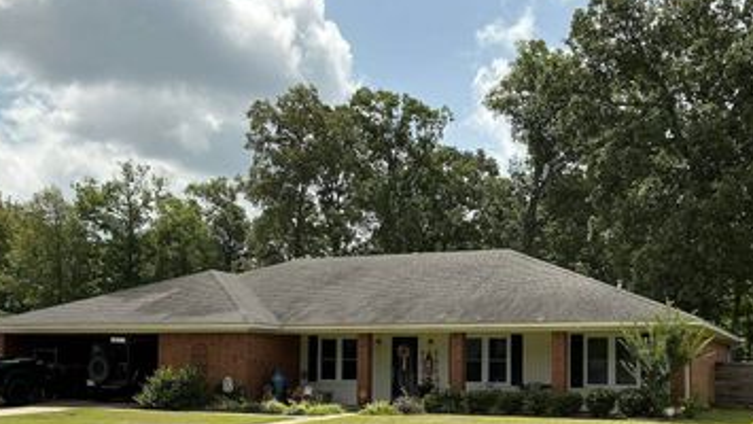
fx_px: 859
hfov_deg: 47.3
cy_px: 336
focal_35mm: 43
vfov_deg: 27.2
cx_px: 397
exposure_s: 1/2141
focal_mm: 3
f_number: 1.8
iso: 25
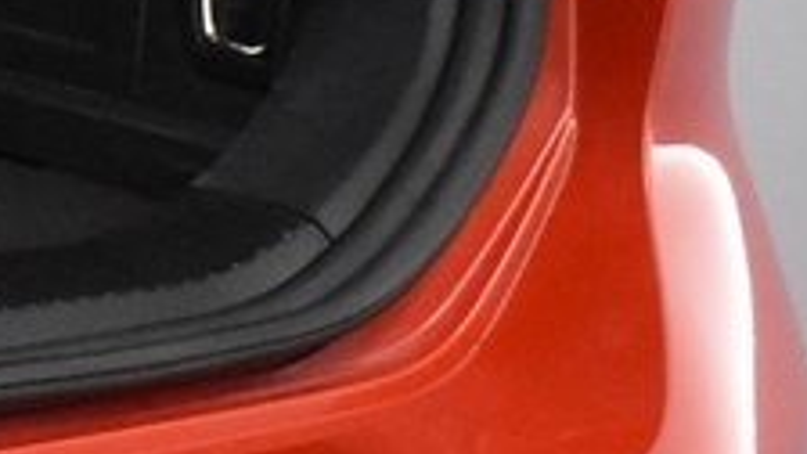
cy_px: -357
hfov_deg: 6.4
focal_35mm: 307
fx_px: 6565
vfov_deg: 3.9
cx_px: -1659
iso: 3200
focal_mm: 27
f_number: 5
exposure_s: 1/125
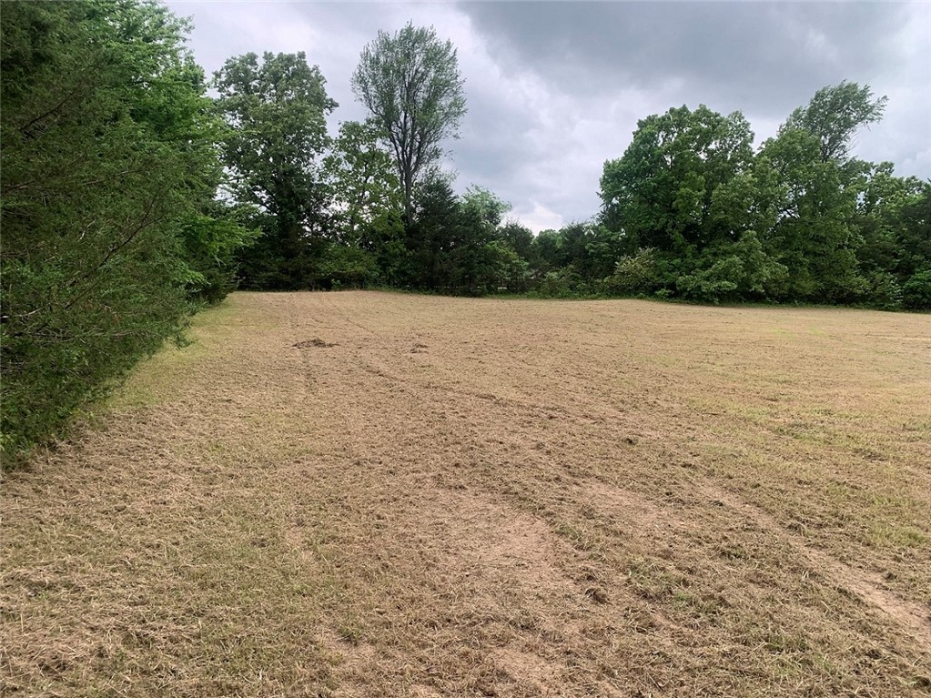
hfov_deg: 67.3
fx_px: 699
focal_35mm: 26
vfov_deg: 53.1
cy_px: 349
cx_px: 466
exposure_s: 1/372
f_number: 1.8
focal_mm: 4.25
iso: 25
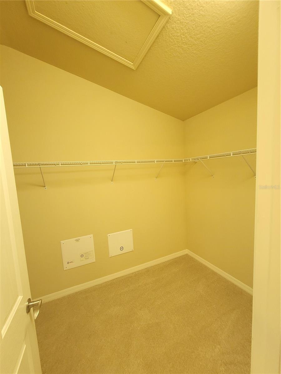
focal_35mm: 13
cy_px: 187
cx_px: 140
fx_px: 141
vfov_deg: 106.2
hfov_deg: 89.9
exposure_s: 1/60
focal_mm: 2.2
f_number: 2.2
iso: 320
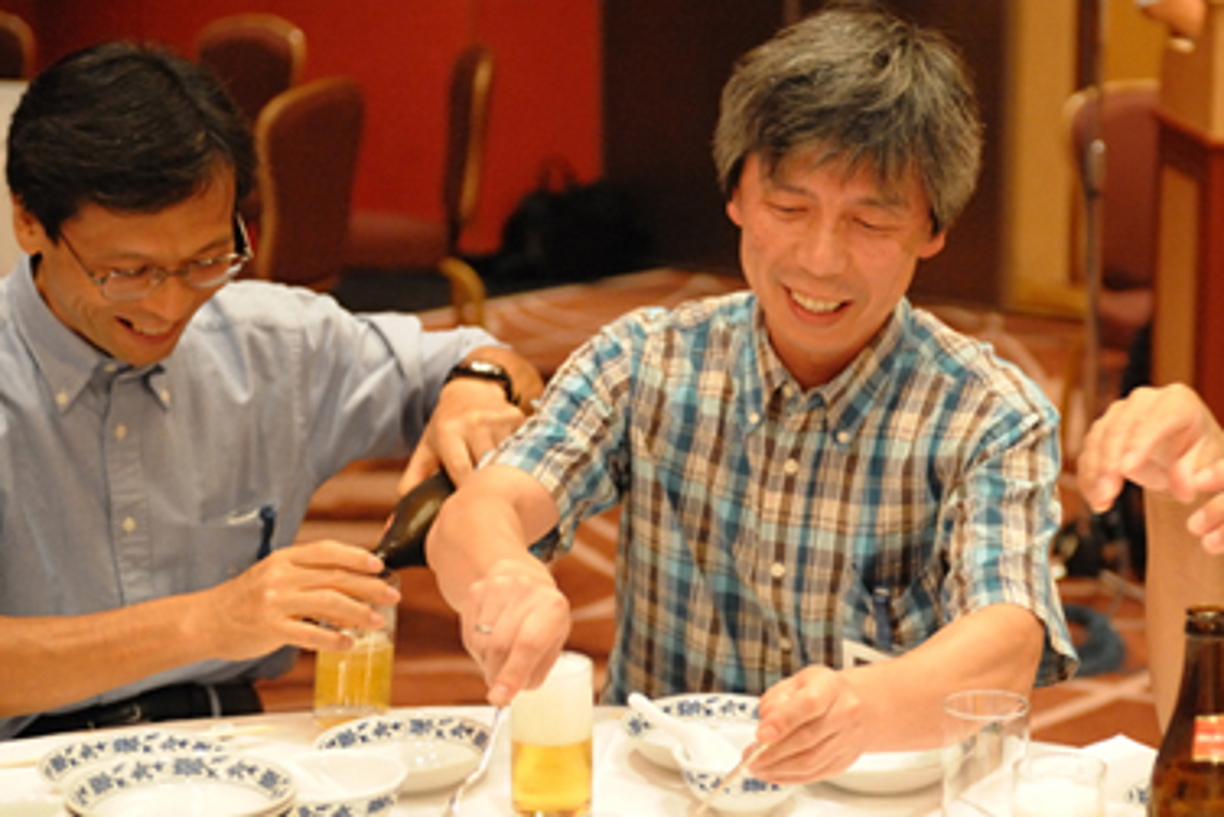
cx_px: 882
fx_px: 2891
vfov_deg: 16.1
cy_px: 384
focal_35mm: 85
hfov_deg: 23.7
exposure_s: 1/125
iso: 5600
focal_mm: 50
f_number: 2.8
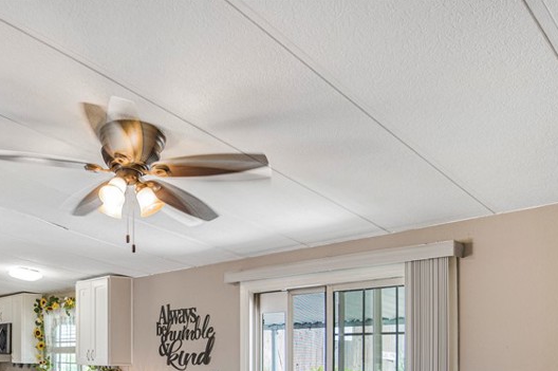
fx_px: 511
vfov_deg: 36.6
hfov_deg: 54.3
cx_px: 131
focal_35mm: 33
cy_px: 354
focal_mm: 17
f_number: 3.2
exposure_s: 1/125
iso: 800
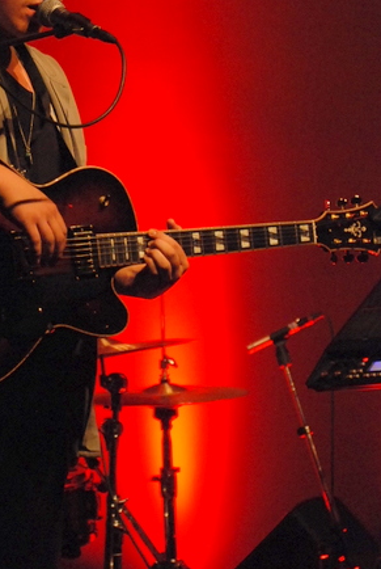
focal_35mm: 199
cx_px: 100
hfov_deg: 6.9
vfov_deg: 10.3
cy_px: 206
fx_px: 3146
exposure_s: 1/200
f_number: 2.8
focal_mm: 80
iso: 1600
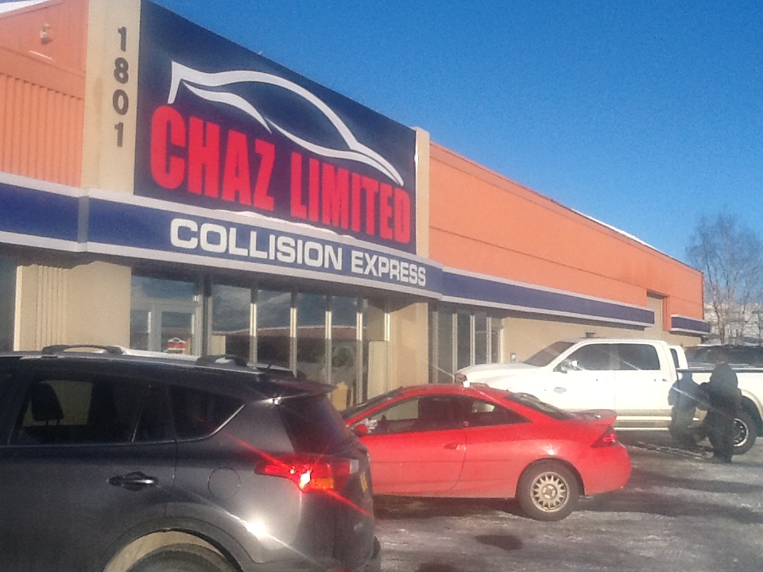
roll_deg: +0.2
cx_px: 382
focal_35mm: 44
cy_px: 286
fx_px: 970
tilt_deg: +3.8
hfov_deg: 42.9
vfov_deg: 32.9
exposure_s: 1/1783
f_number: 2.4
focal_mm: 2.03
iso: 40
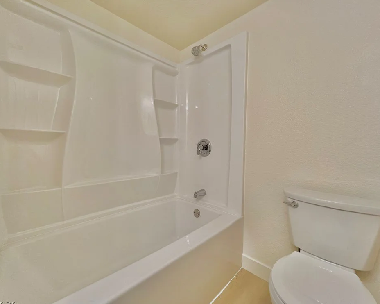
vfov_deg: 88.0
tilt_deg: -2.2
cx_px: 181
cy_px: 154
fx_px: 157
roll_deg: -0.8
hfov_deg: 100.6
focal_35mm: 14
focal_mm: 1.57
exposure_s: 1/120
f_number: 1.8
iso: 80
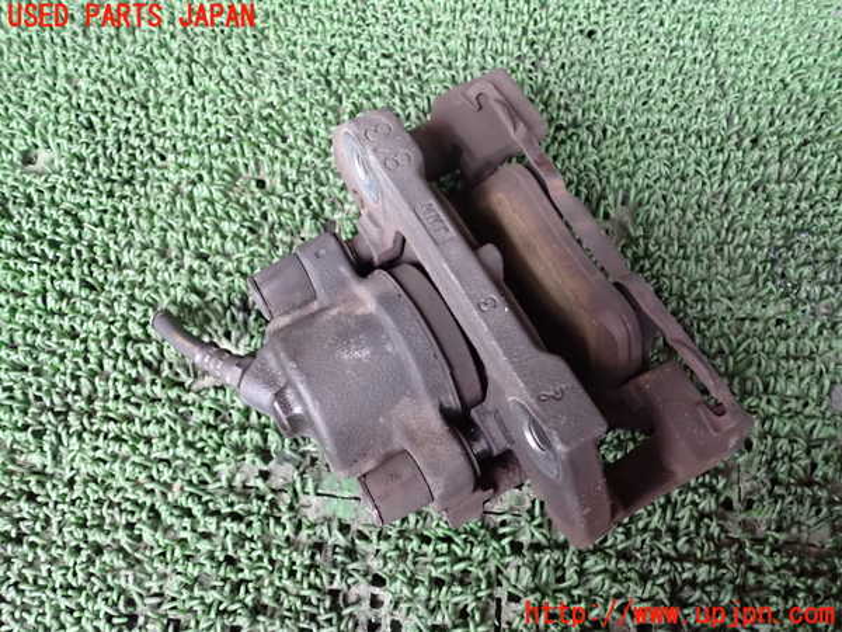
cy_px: 316
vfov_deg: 46.8
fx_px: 730
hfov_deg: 60.0
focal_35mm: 30
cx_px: 421
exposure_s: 1/60
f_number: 2.3
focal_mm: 5.4
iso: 1250
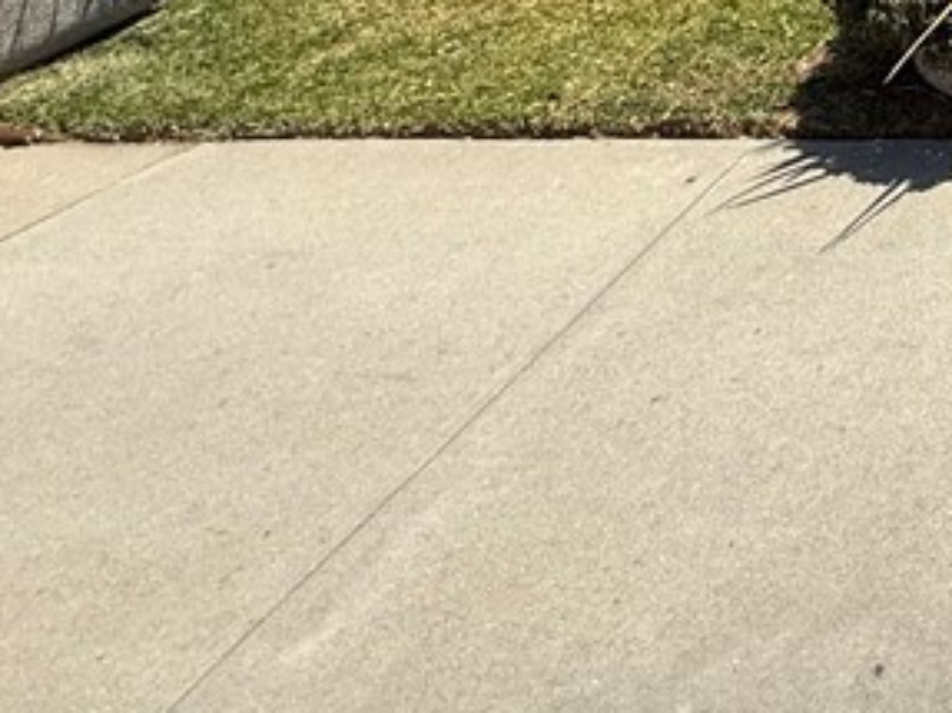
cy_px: -491
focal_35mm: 50
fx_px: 1375
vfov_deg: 21.6
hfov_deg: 26.3
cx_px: 1469
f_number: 2.2
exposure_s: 1/1698
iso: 50
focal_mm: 2.22
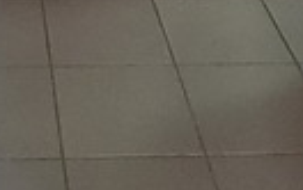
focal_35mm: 104
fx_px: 860
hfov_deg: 19.7
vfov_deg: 9.4
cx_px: 53
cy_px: -412
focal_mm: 2.2
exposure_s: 1/25
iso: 1000
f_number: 2.2
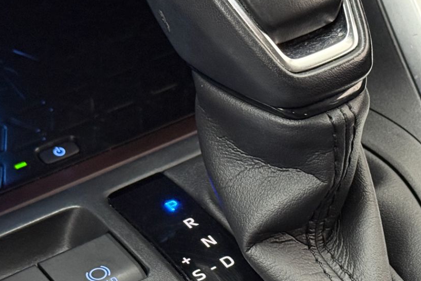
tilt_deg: -46.3
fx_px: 1368
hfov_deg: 17.5
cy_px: 242
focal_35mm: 117
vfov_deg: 11.6
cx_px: 228
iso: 500
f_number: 1.78
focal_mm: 6.76
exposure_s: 1/30
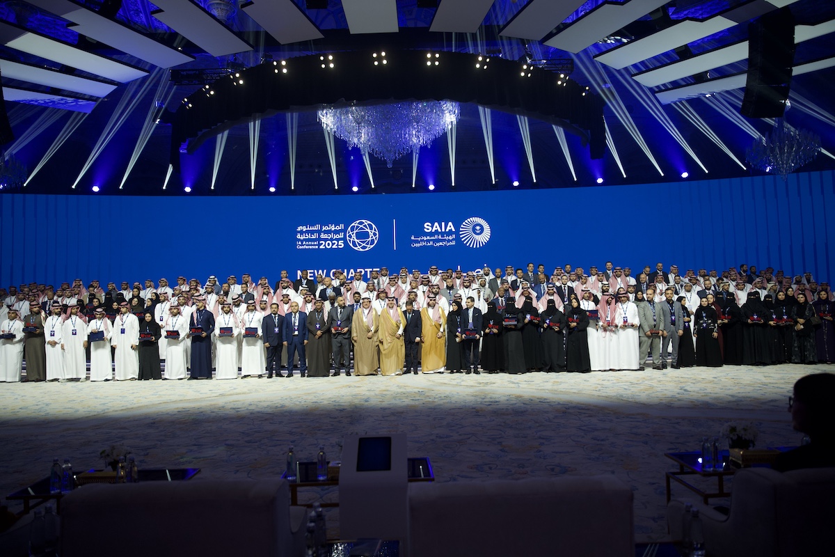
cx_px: 418
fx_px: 557
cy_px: 278
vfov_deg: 53.1
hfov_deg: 73.7
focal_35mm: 24
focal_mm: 24
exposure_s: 1/200
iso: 1000
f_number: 2.8
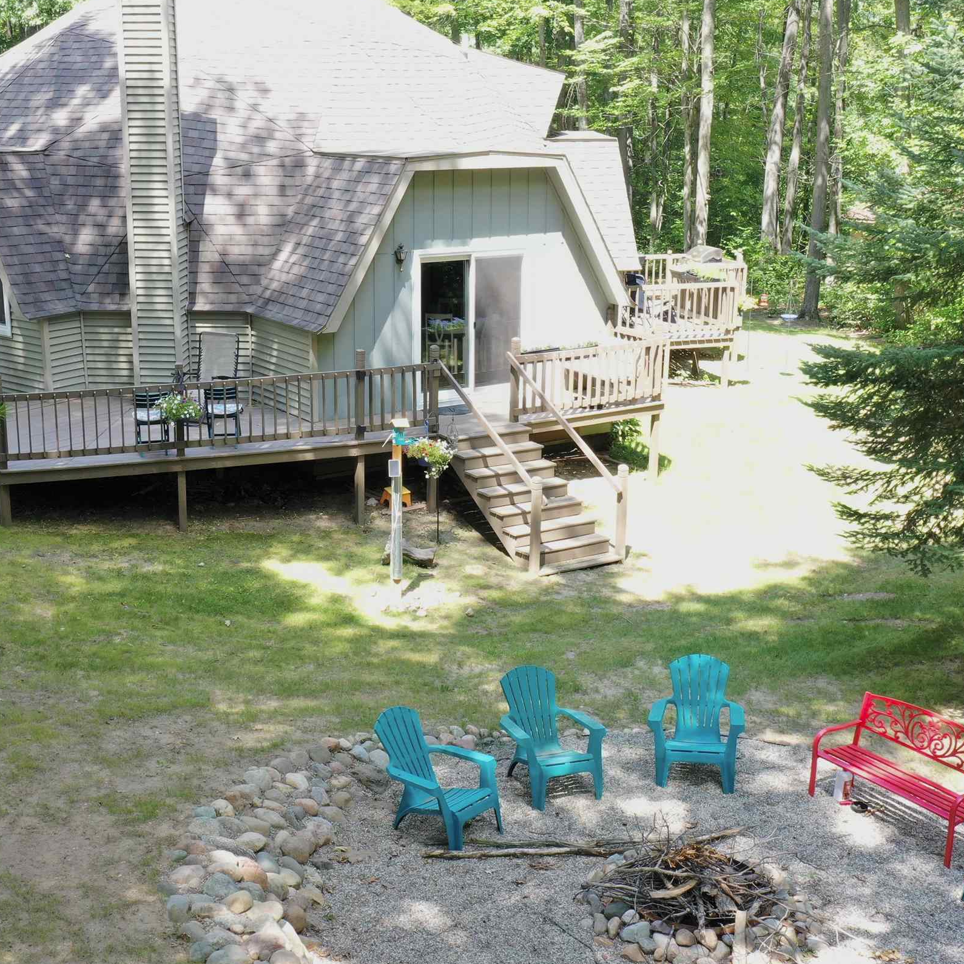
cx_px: 410
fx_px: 1449
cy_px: 467
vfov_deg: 36.8
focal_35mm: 46
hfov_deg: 36.7
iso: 100
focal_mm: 10.26
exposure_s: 1/30
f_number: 6.3
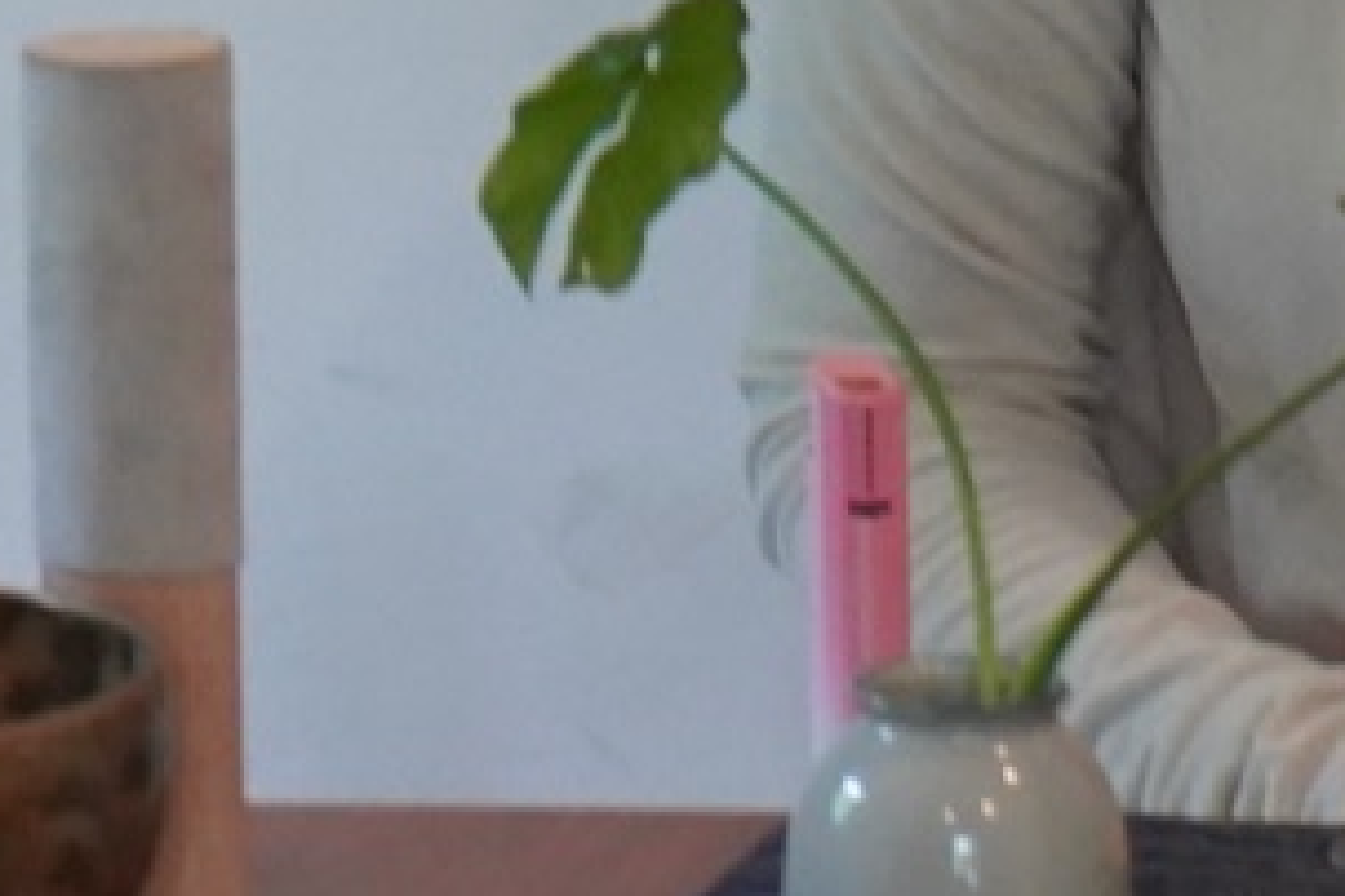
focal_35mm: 462
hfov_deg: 4.5
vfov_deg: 3.0
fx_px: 17259
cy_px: -503
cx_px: 1514
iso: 5000
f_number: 4
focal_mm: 70
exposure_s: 1/160
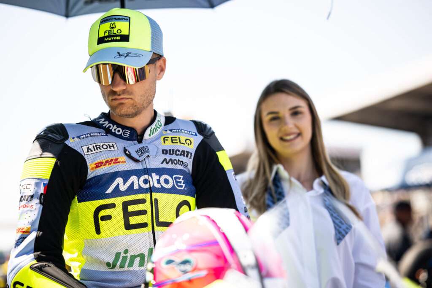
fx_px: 1020
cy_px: 144
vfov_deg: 16.1
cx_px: 216
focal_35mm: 85
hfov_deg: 23.9
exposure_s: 1/2500
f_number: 1.8
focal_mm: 85
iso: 200
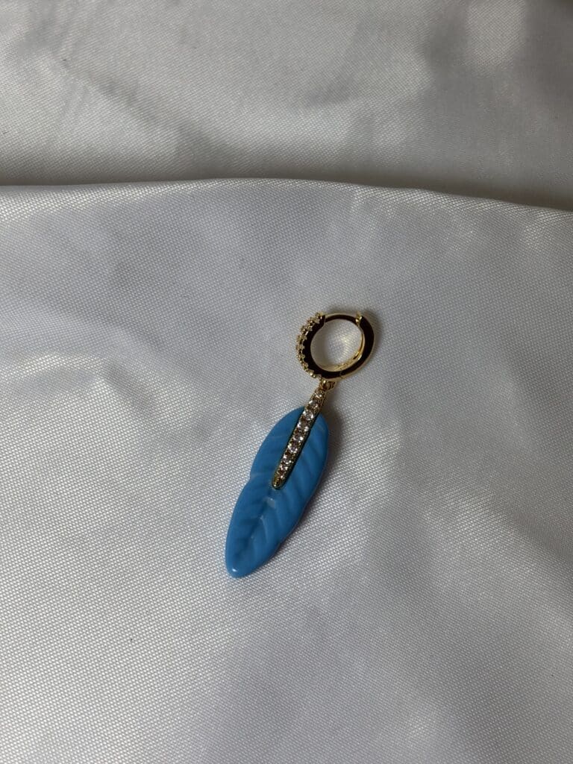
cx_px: 286
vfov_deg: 36.8
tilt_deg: -67.0
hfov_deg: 28.0
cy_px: 382
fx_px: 1148
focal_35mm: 52
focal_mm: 5.96
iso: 32
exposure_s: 1/391
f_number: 1.6
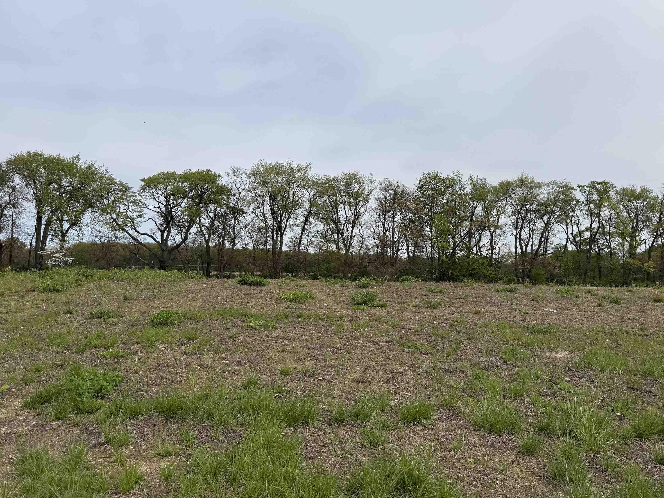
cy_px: 251
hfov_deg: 69.4
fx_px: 480
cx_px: 335
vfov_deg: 54.9
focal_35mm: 25
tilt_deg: +2.0
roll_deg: -0.7
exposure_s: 1/6711
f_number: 1.78
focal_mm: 6.76
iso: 80
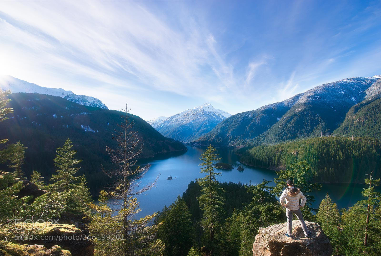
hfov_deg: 100.3
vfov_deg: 77.5
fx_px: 159
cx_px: 190
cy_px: 128
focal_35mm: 15
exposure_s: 1/45
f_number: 8
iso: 100
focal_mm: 15
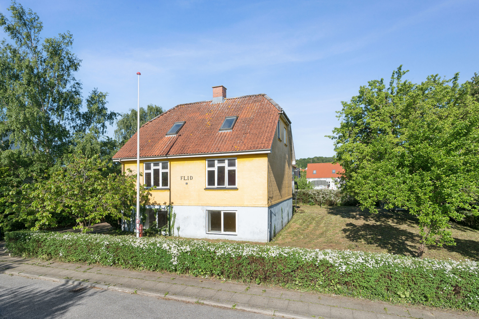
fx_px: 239
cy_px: 160
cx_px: 240
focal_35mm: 18
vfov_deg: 67.4
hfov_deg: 90.0
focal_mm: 18
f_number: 10
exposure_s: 1/200
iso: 160
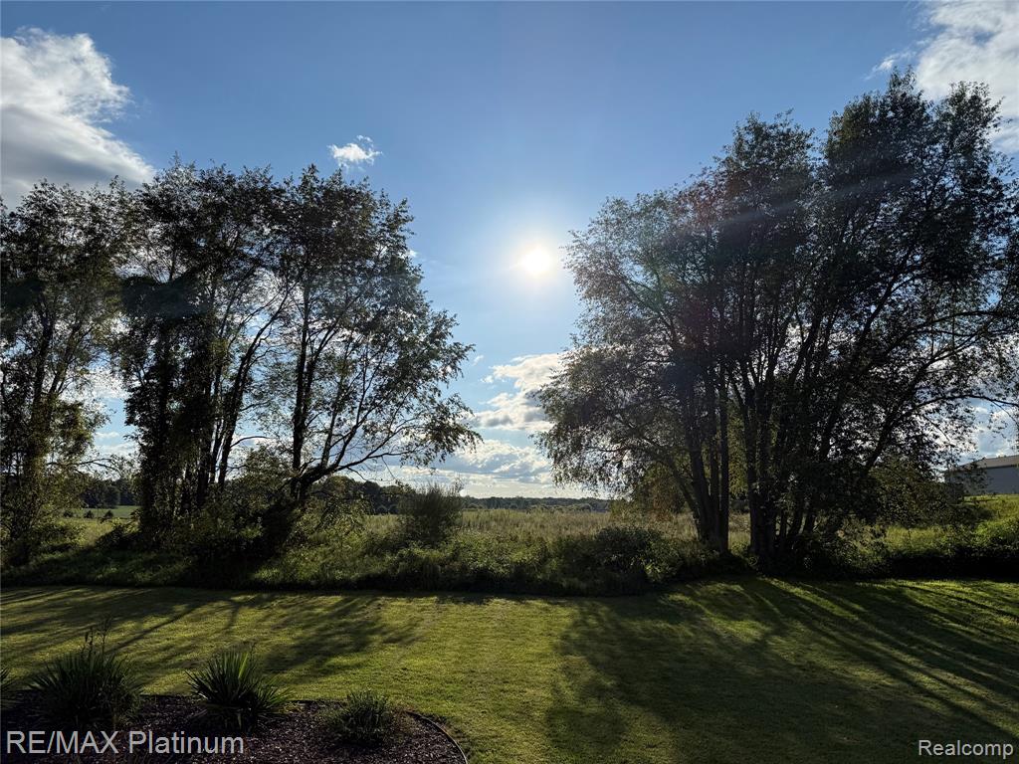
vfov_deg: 56.8
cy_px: 382
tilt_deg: +10.2
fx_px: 706
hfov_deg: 71.6
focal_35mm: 24
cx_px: 510
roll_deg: -1.4
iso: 80
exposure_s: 1/10309
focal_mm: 6.76
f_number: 1.78
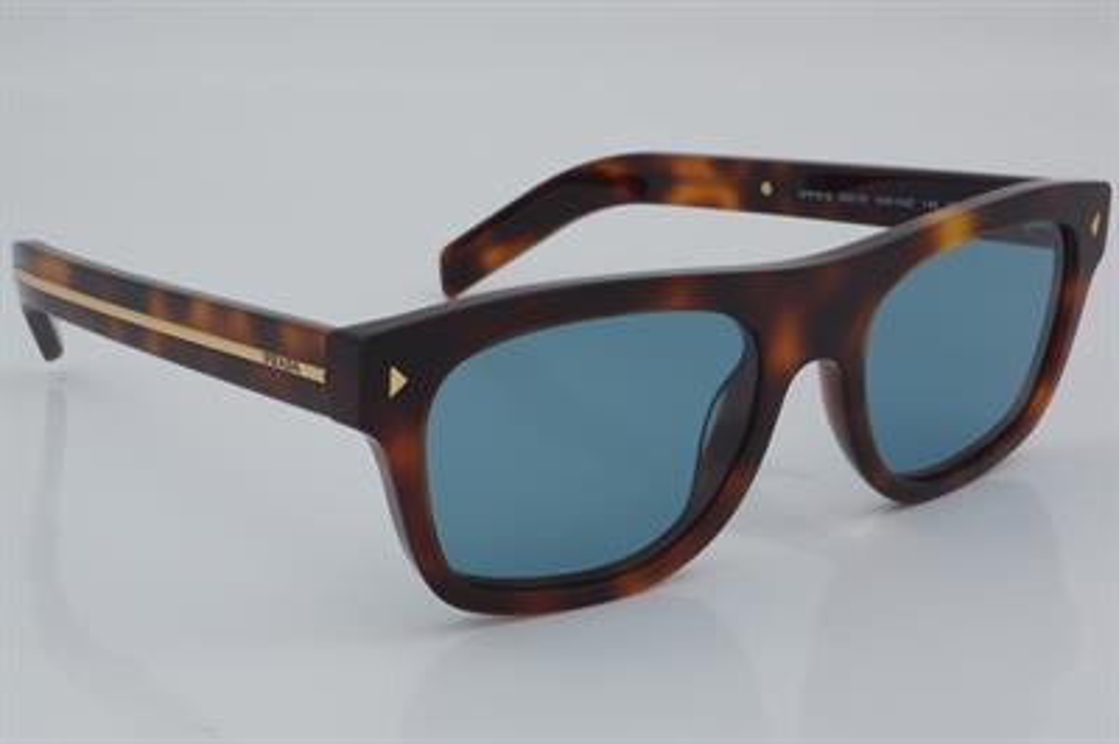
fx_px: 2329
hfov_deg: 27.0
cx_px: 560
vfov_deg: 18.2
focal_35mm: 75
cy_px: 372
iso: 100
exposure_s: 1/4
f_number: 32
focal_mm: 50
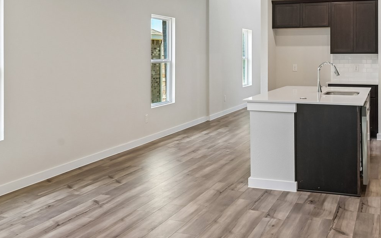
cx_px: 205
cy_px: 52
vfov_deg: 28.7
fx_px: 457
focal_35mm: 44
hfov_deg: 45.2
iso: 400
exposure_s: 1/30
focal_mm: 21
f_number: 8
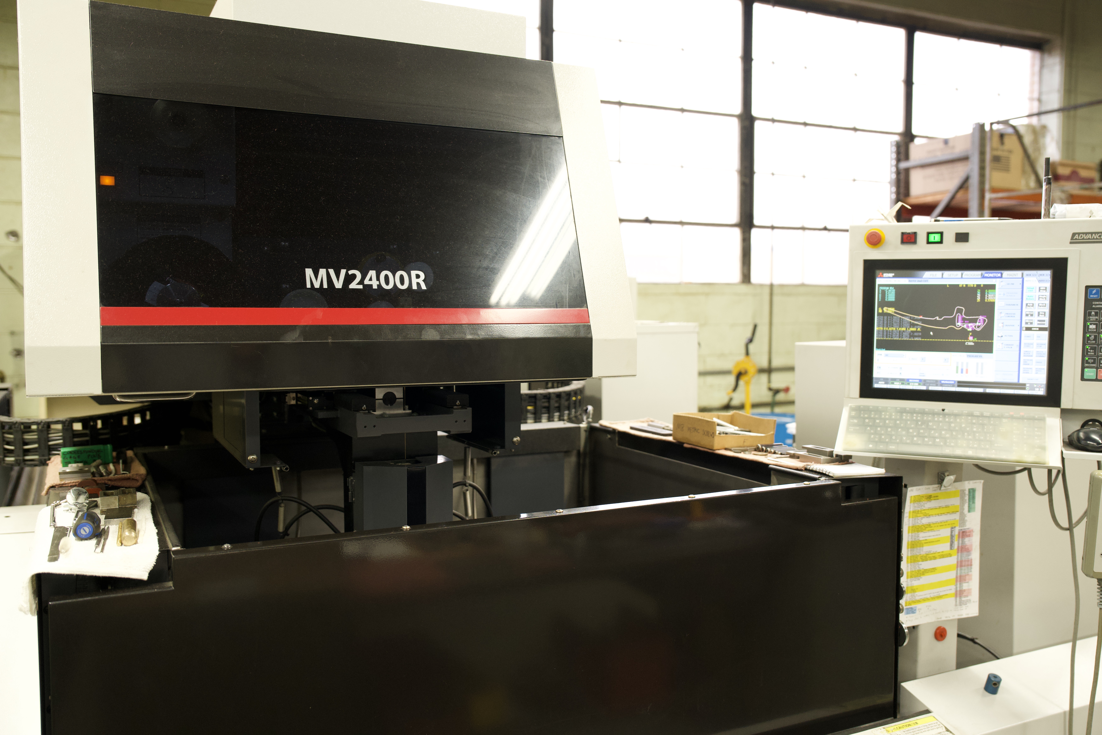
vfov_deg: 42.3
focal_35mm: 31
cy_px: 368
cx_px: 551
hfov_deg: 60.3
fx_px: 949
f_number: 3.5
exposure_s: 1/160
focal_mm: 31
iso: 1600
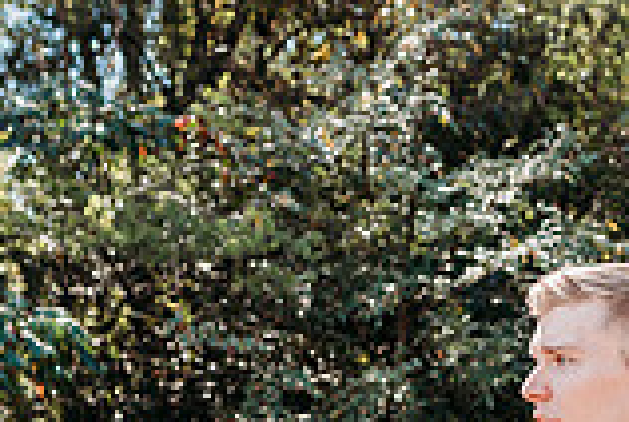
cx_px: 605
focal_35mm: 88
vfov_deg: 14.9
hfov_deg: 22.3
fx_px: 1540
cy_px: 547
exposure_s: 1/400
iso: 100
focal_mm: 24
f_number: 2.8
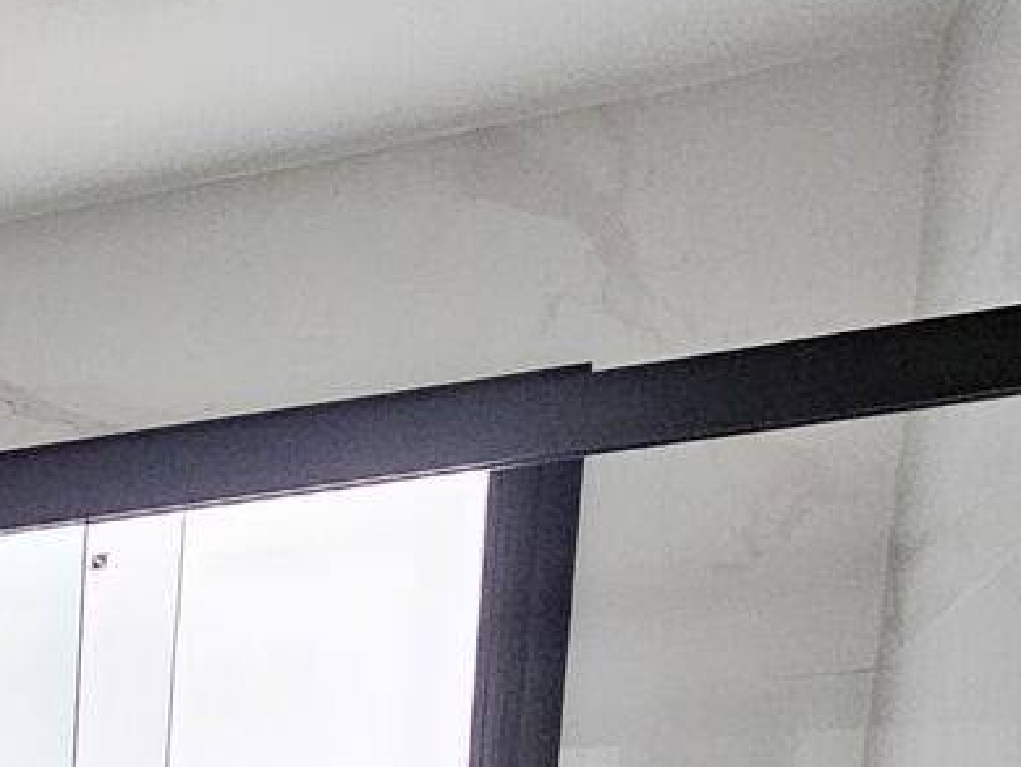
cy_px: 1385
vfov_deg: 18.1
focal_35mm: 64
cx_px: -864
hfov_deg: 20.4
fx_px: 1889
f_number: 2.2
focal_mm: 2.2
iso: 640
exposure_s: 1/24
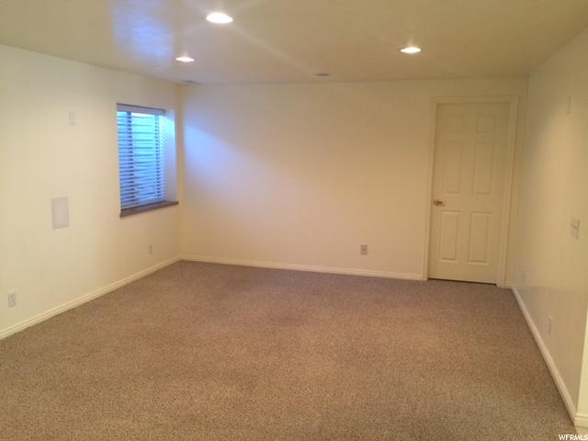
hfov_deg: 61.7
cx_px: 294
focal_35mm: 29
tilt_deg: -8.3
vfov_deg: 48.2
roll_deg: +0.5
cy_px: 220
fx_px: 493
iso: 50
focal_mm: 4.15
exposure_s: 1/15
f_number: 2.2
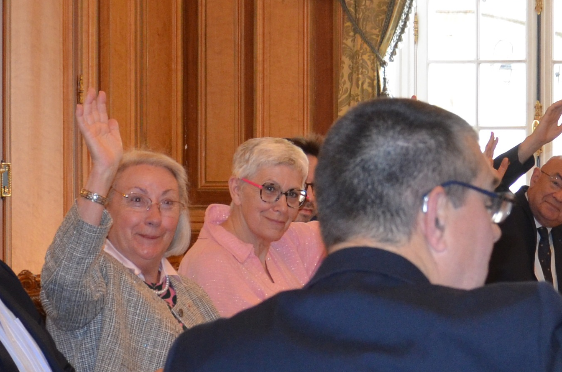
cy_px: 209
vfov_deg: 9.5
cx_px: 621
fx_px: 2228
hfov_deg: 14.1
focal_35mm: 143
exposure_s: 1/60
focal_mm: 26
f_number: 4
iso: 720
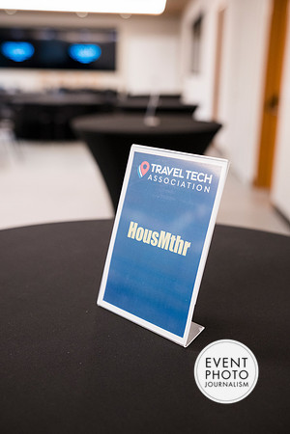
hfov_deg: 35.1
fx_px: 459
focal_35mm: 38
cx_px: 145
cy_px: 217
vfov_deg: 50.7
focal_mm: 38
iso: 1600
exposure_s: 1/200
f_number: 3.2
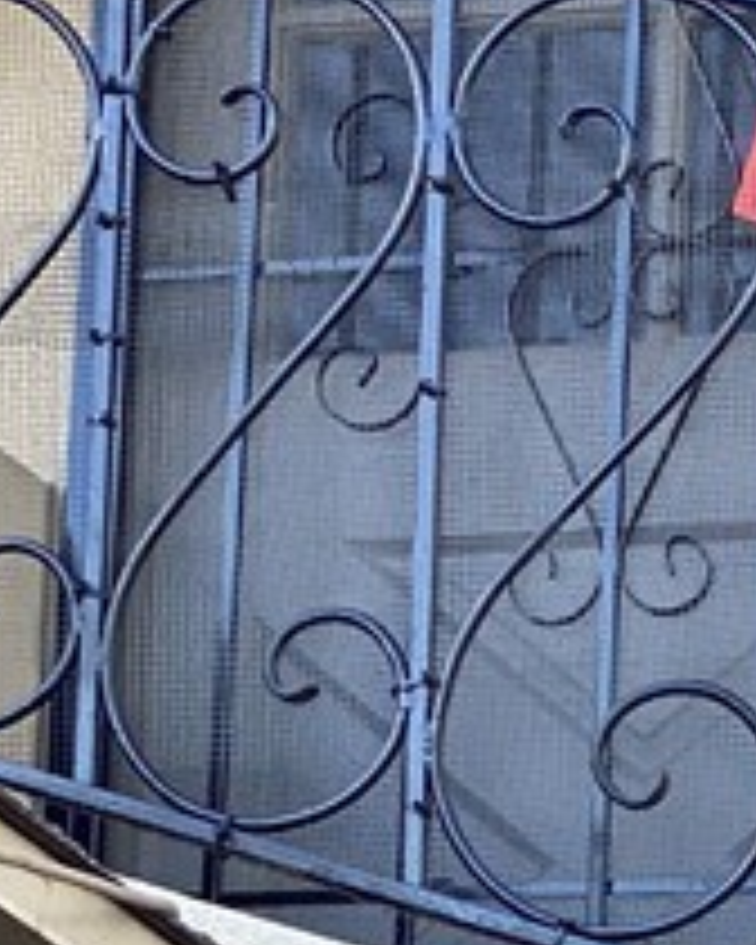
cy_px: 1112
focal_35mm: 247
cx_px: 1300
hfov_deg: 6.2
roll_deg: -1.8
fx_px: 6908
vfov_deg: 7.8
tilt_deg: +12.7
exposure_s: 1/122
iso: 32
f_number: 2
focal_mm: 6
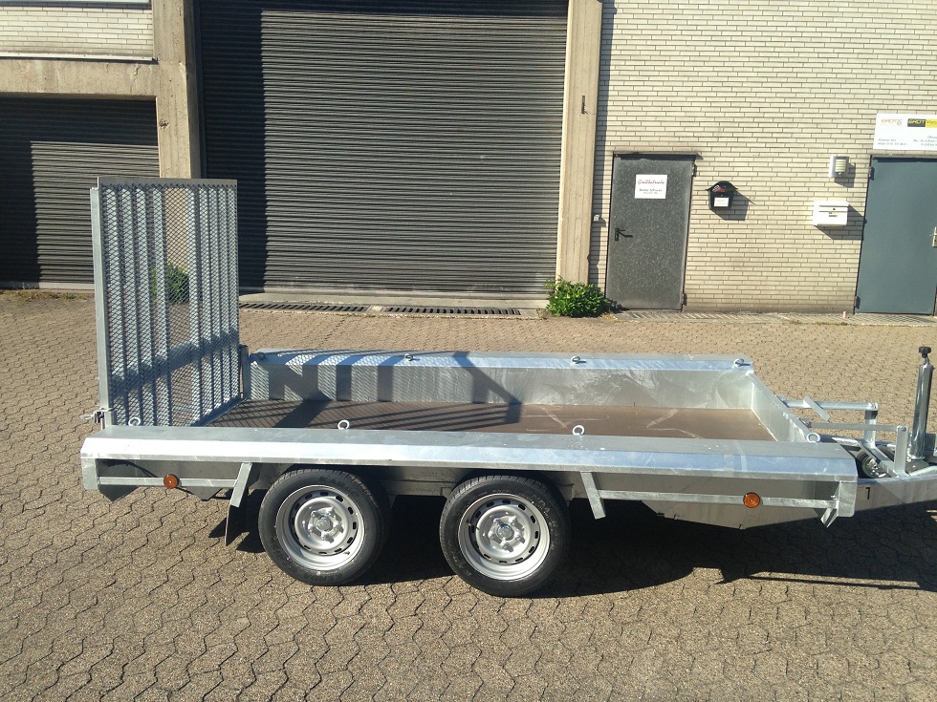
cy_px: 351
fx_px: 893
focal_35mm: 33
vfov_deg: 42.9
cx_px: 468
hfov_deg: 55.4
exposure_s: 1/1106
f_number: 2.4
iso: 50
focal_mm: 4.13
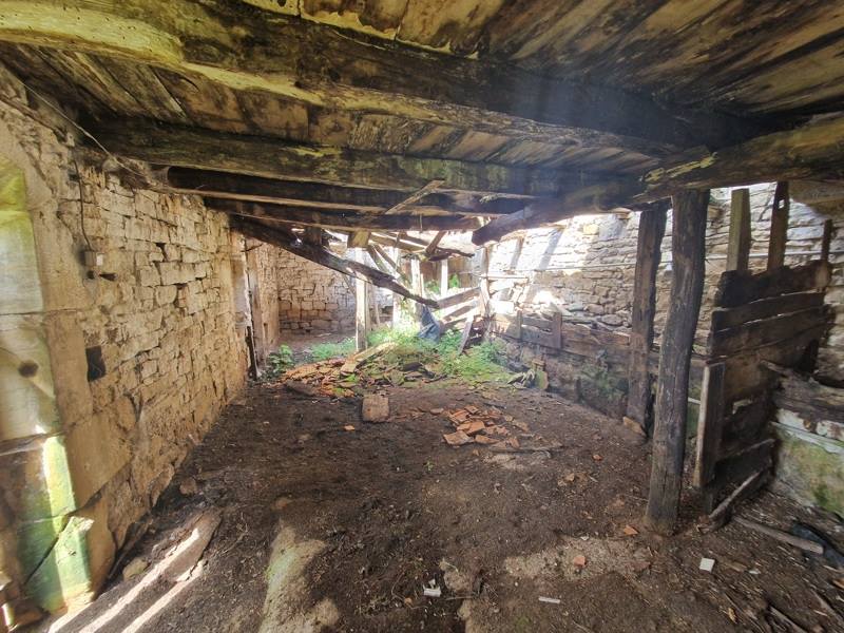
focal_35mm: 13
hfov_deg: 106.2
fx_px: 317
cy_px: 316
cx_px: 422
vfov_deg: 89.9
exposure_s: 1/50
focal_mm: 2.2
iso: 160
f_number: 2.2
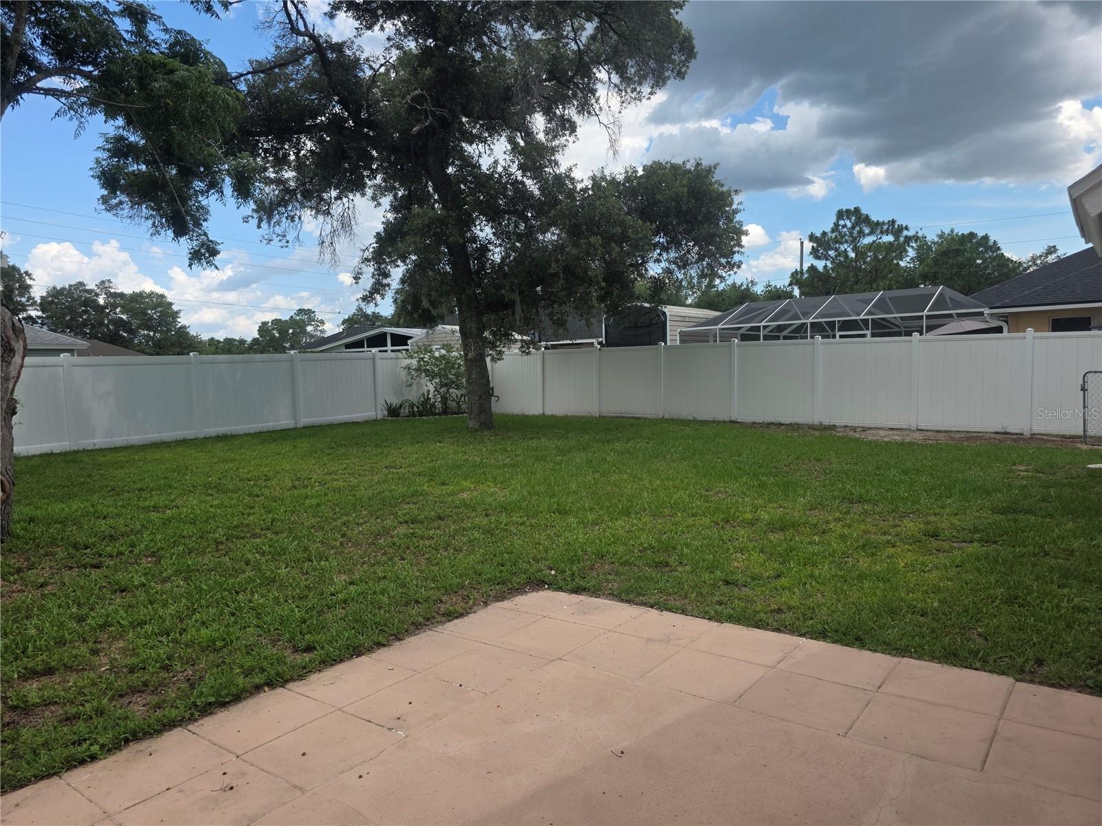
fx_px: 732
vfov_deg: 58.9
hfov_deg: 73.9
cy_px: 413
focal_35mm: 23
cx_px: 551
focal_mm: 6.3
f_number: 1.7
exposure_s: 1/3598
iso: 80
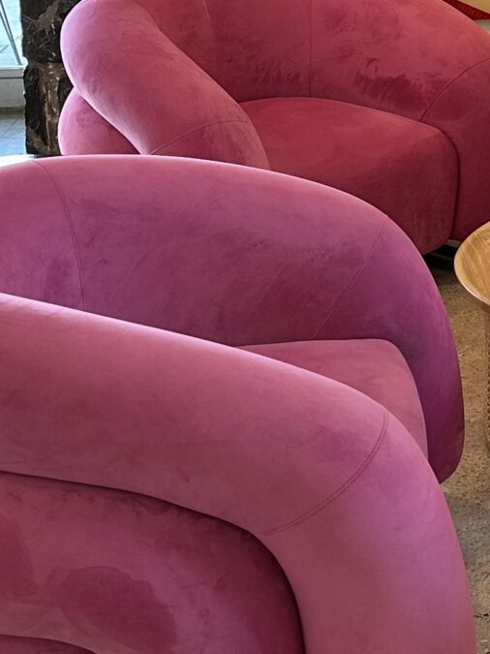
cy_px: -114
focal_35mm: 91
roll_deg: -1.4
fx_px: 1718
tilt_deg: -6.7
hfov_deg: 15.2
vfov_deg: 20.3
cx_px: 689
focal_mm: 6.86
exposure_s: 1/120
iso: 160
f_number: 1.78
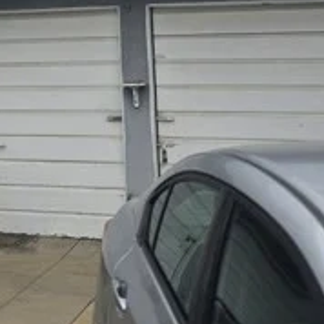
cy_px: -87
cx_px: 15
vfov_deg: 21.6
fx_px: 773
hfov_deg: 22.9
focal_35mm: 73
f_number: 1.8
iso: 80
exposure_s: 1/2737
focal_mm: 5.4
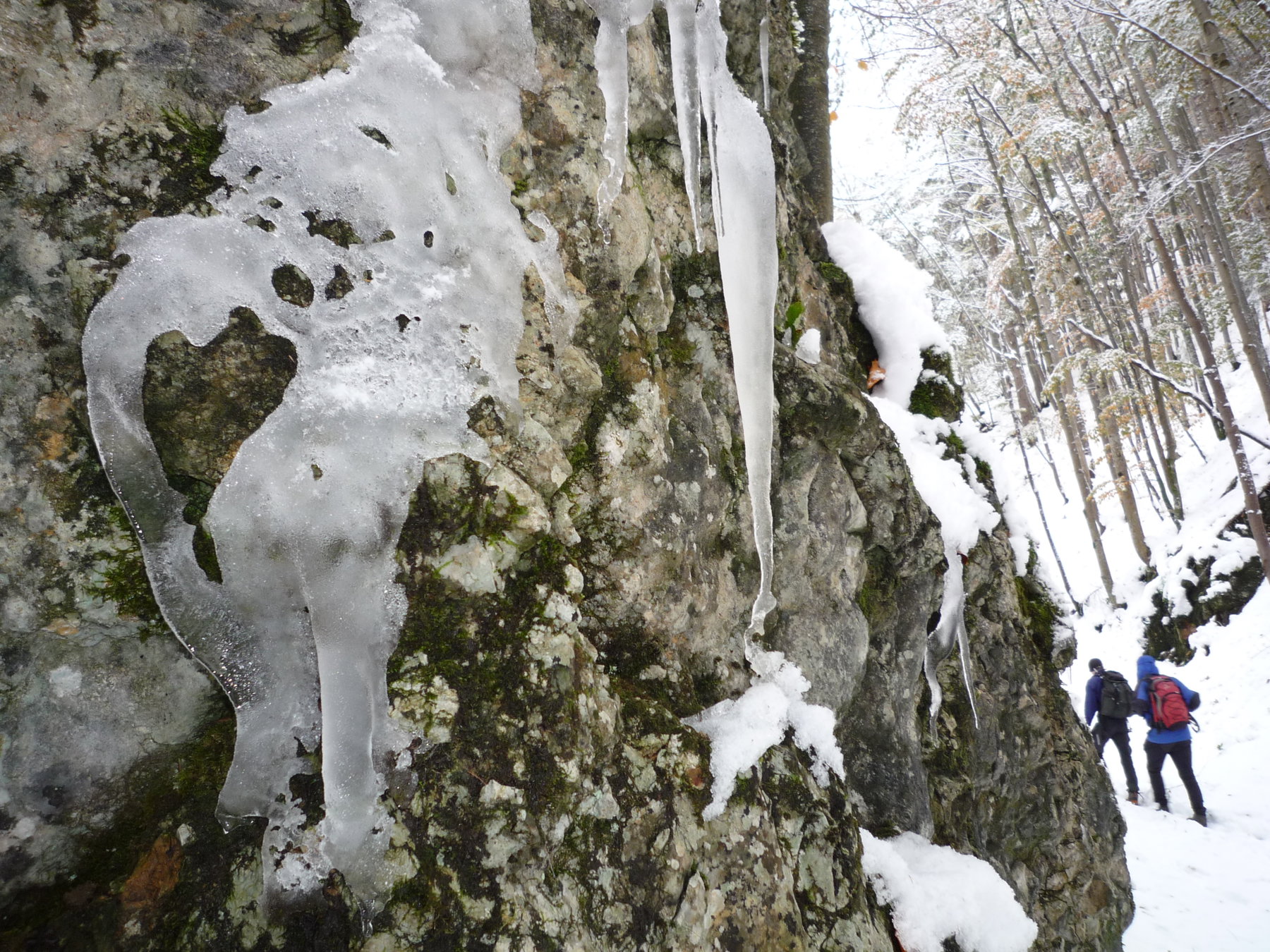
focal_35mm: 25
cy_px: 476
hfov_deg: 69.4
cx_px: 635
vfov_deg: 54.9
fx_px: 917
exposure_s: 1/40
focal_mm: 4.4
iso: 100
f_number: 2.8
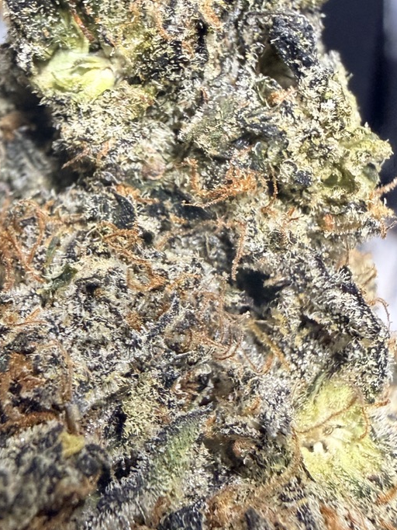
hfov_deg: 31.8
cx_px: 114
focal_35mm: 45
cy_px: 236
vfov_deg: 42.0
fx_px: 688
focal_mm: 2.22
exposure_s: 1/120
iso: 320
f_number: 2.2
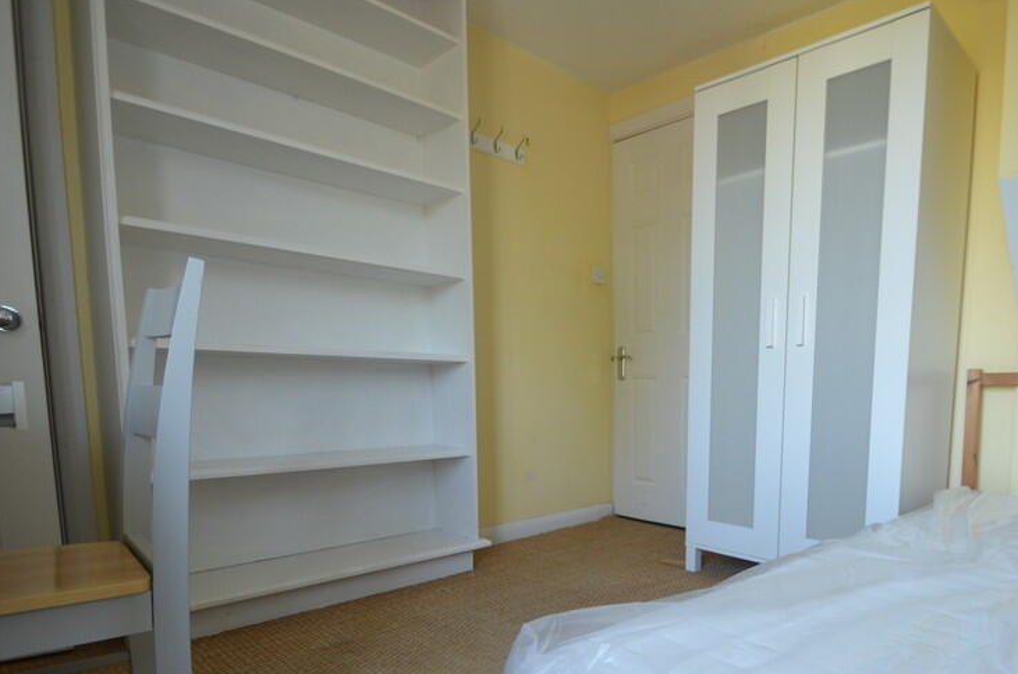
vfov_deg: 58.0
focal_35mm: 21
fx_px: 593
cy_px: 447
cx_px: 655
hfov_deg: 79.4
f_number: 4
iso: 450
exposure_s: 1/60
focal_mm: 10
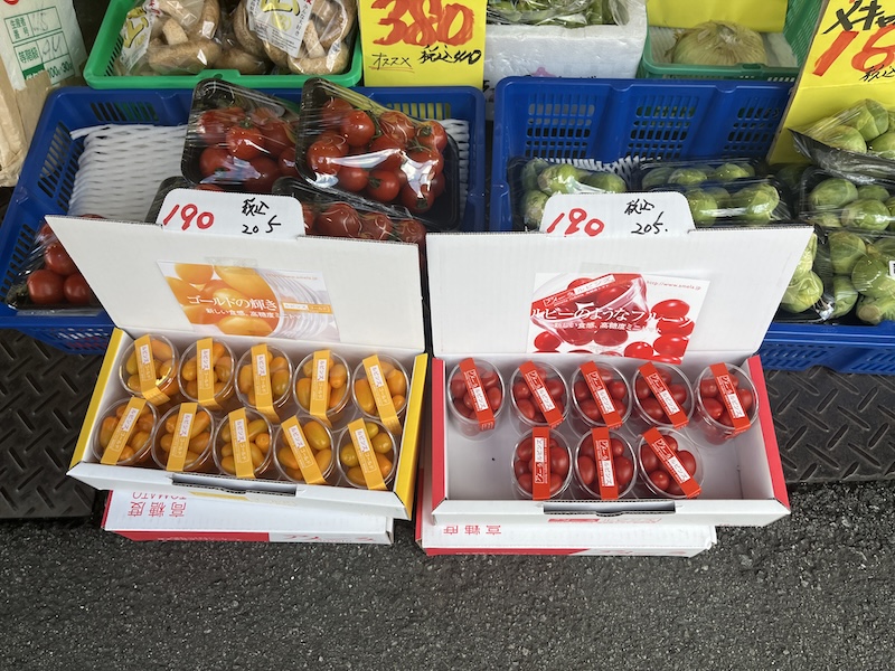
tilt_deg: -57.5
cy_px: 336
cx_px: 448
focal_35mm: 26
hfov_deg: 67.3
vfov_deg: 53.1
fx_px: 672
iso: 50
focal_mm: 5.1
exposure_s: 1/499
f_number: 1.6
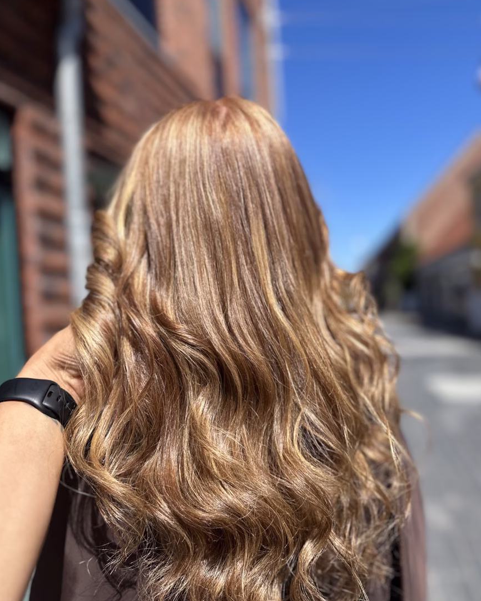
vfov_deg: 66.0
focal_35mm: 26
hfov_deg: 54.9
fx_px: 463
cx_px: 236
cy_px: 317
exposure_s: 1/3356
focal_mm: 6.86
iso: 80
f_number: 1.78
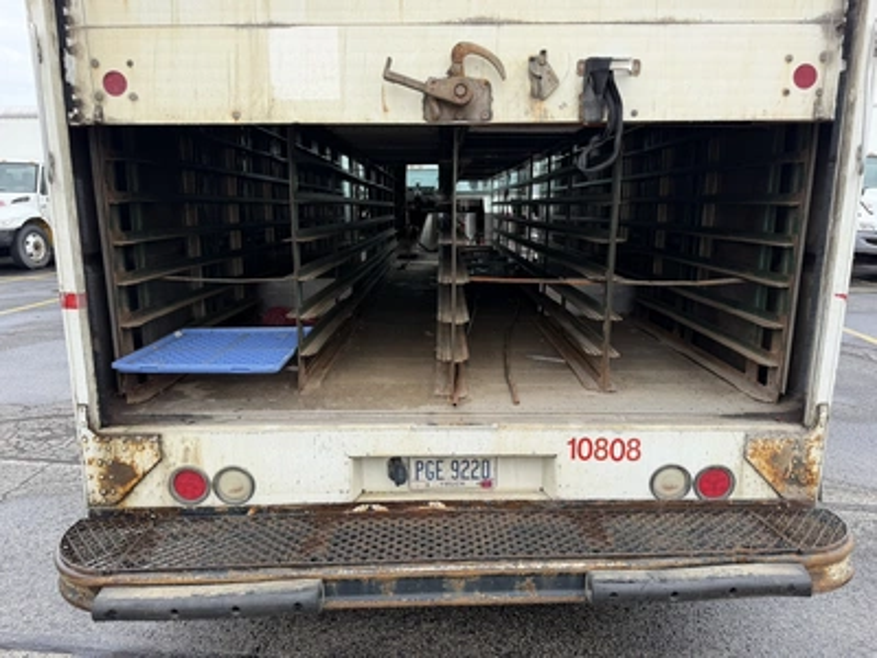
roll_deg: -2.1
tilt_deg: -7.3
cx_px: 438
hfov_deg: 71.6
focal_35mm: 24
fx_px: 608
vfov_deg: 56.8
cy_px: 329
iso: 80
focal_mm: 6.76
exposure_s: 1/319
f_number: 1.78
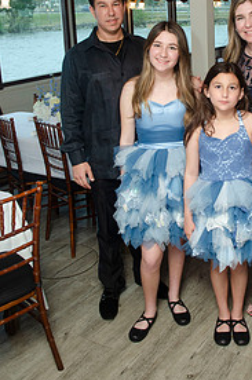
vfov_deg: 43.8
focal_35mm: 44
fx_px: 464
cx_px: 194
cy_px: 123
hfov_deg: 29.8
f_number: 5.6
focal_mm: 18
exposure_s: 1/25
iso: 400
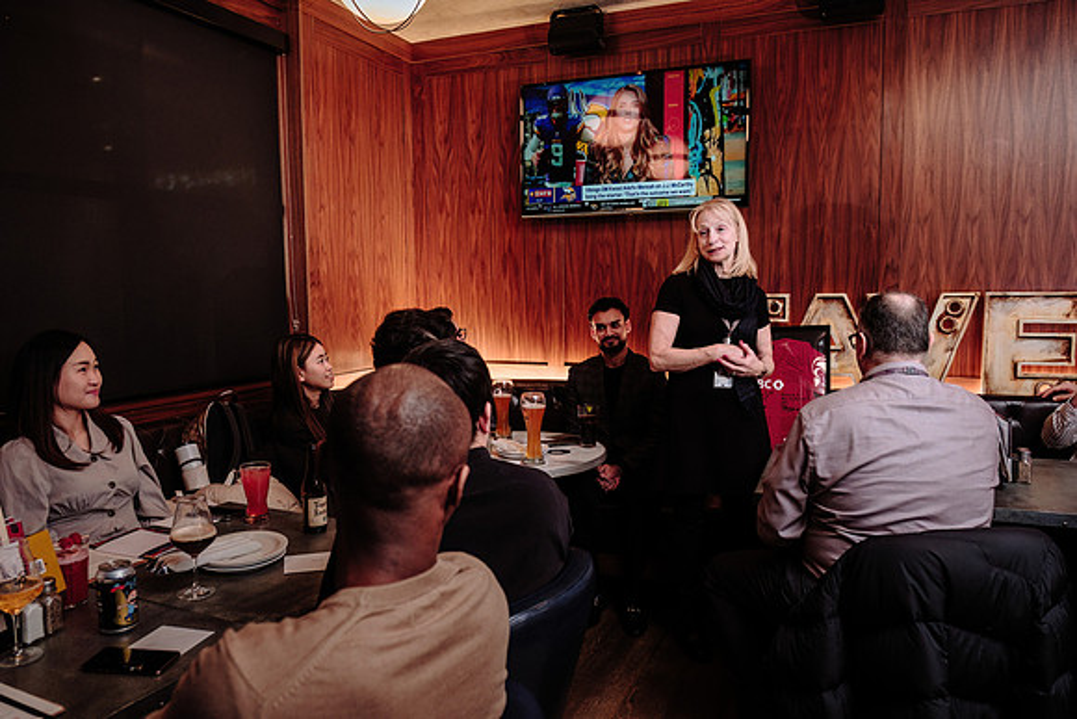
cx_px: 538
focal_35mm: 27
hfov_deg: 68.3
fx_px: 794
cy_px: 360
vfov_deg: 48.7
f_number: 3.2
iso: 800
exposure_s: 1/80
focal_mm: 17
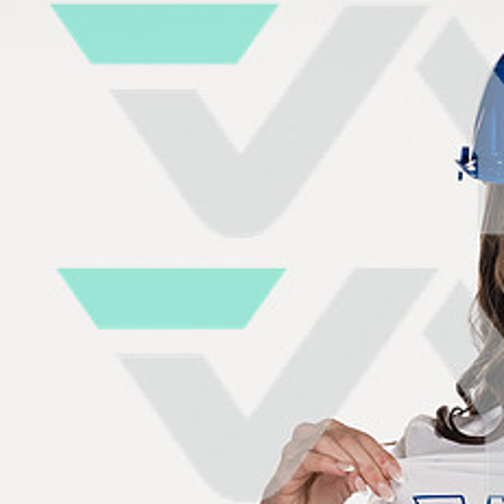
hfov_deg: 11.6
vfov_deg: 11.9
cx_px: 616
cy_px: 379
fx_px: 2421
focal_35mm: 147
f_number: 5.6
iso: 400
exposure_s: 1/250
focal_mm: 67
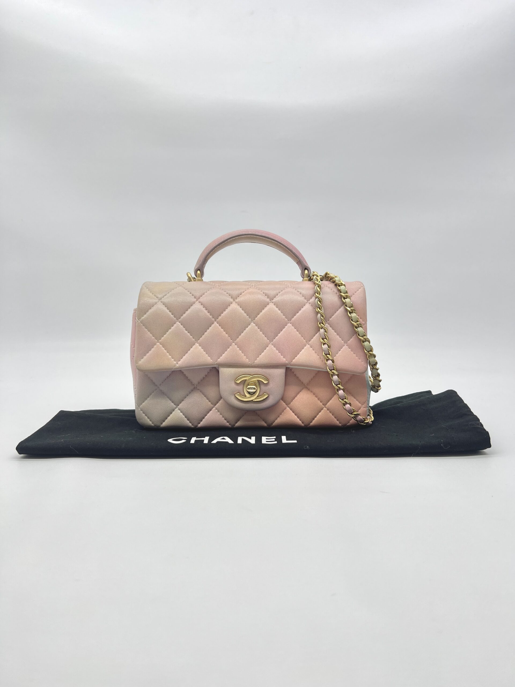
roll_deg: -0.3
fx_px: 516
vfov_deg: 67.3
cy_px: 344
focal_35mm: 26
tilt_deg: -7.0
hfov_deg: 53.1
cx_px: 258
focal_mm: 5.7
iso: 40
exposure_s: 1/160
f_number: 1.5
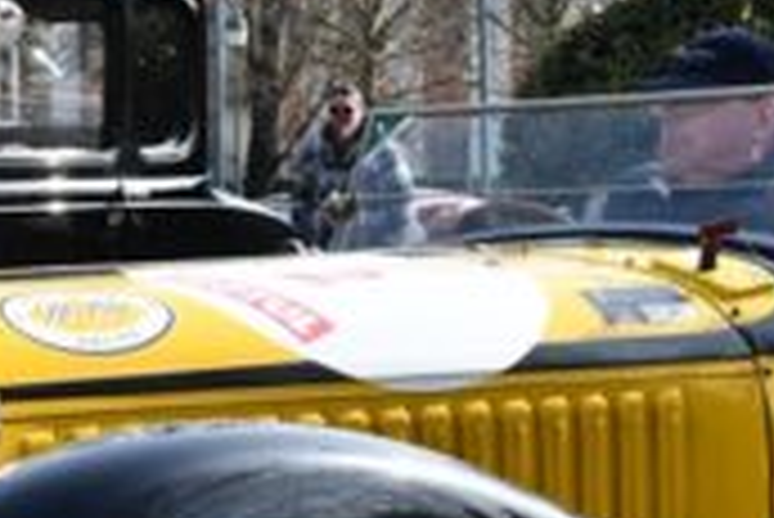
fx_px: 2969
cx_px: 238
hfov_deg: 14.8
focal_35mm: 138
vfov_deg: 9.9
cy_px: 410
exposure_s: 1/60
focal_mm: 34
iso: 100
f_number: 13
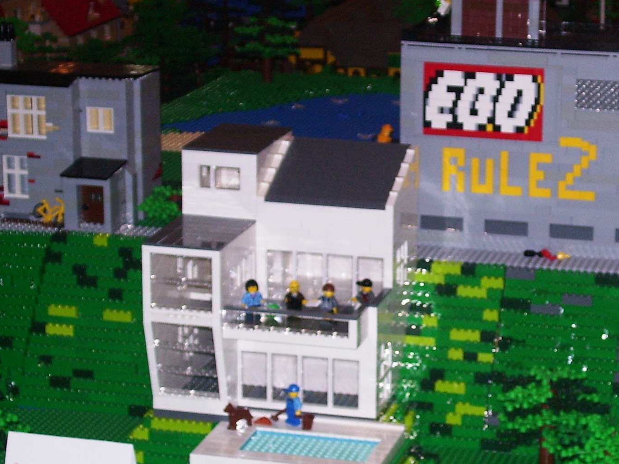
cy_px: 238
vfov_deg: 12.4
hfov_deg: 16.5
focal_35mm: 119
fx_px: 2128
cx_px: 457
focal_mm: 11.6
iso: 80
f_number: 4
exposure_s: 1/90
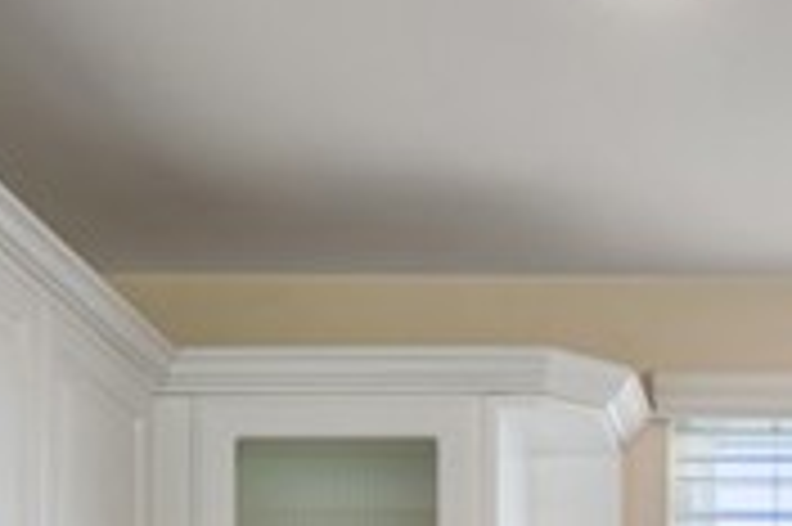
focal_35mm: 105
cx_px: 999
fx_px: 2308
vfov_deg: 11.7
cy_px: 1032
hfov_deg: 18.3
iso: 125
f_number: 8
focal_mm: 18
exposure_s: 1/160
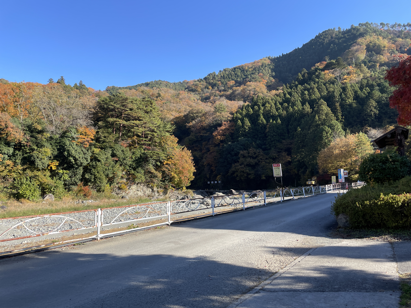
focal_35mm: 26
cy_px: 154
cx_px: 206
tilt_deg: +5.2
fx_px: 309
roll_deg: +0.3
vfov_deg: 53.1
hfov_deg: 67.3
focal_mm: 4.2
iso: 32
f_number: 1.6
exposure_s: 1/1208
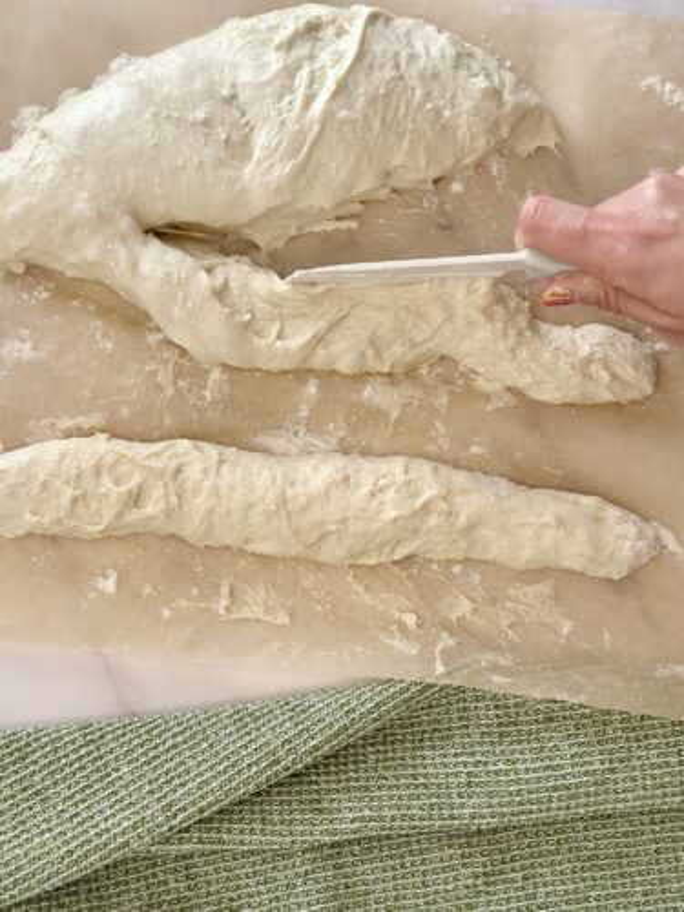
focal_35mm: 48
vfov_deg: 39.7
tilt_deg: -82.2
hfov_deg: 30.3
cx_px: 342
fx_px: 1265
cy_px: 456
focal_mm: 6.86
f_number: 1.78
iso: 80
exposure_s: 1/332
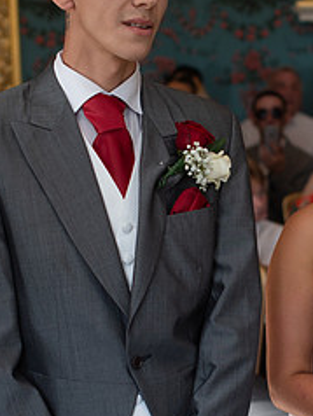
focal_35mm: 124
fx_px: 1492
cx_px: 233
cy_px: 244
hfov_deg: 11.9
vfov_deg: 15.9
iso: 100
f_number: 2.5
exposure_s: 1/100
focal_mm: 35
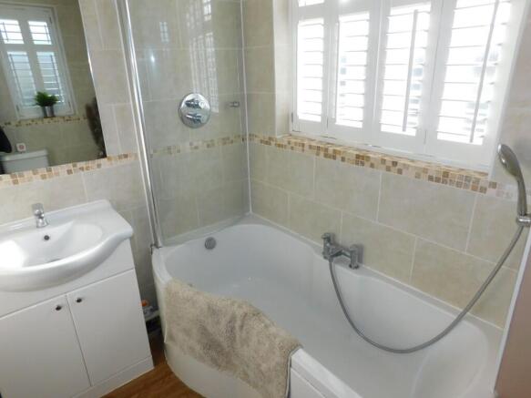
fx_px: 353
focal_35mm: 23
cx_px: 266
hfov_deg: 73.9
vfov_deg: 58.9
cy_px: 199
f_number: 3
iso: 125
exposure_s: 1/200
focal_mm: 4
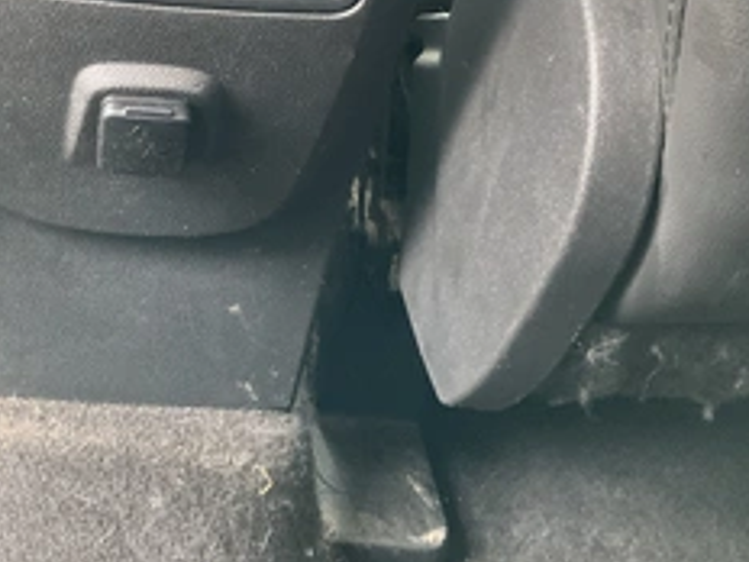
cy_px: 126
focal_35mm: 50
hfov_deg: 37.0
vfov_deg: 28.6
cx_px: 165
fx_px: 1082
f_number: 1.8
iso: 400
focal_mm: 3
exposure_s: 1/30
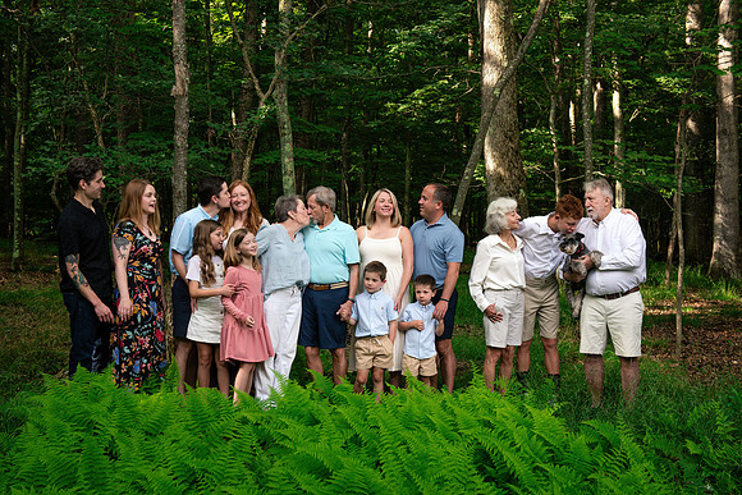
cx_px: 371
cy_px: 248
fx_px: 928
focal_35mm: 45
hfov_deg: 43.6
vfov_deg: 29.9
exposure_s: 1/320
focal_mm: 45
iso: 800
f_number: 7.1
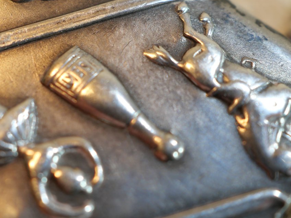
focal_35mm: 85
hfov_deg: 22.9
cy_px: 112
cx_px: 96
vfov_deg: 17.4
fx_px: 714
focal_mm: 30
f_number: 3.5
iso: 200
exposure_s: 1/125
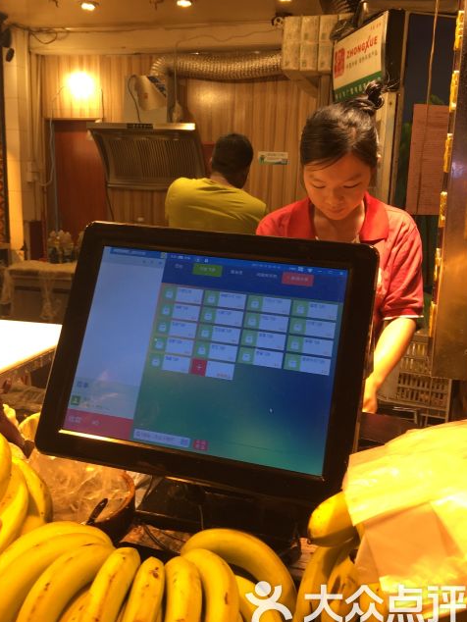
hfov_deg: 44.2
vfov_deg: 56.8
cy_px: 312
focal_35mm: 32
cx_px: 234
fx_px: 575
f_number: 2.2
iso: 32
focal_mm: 4.15
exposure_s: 1/50
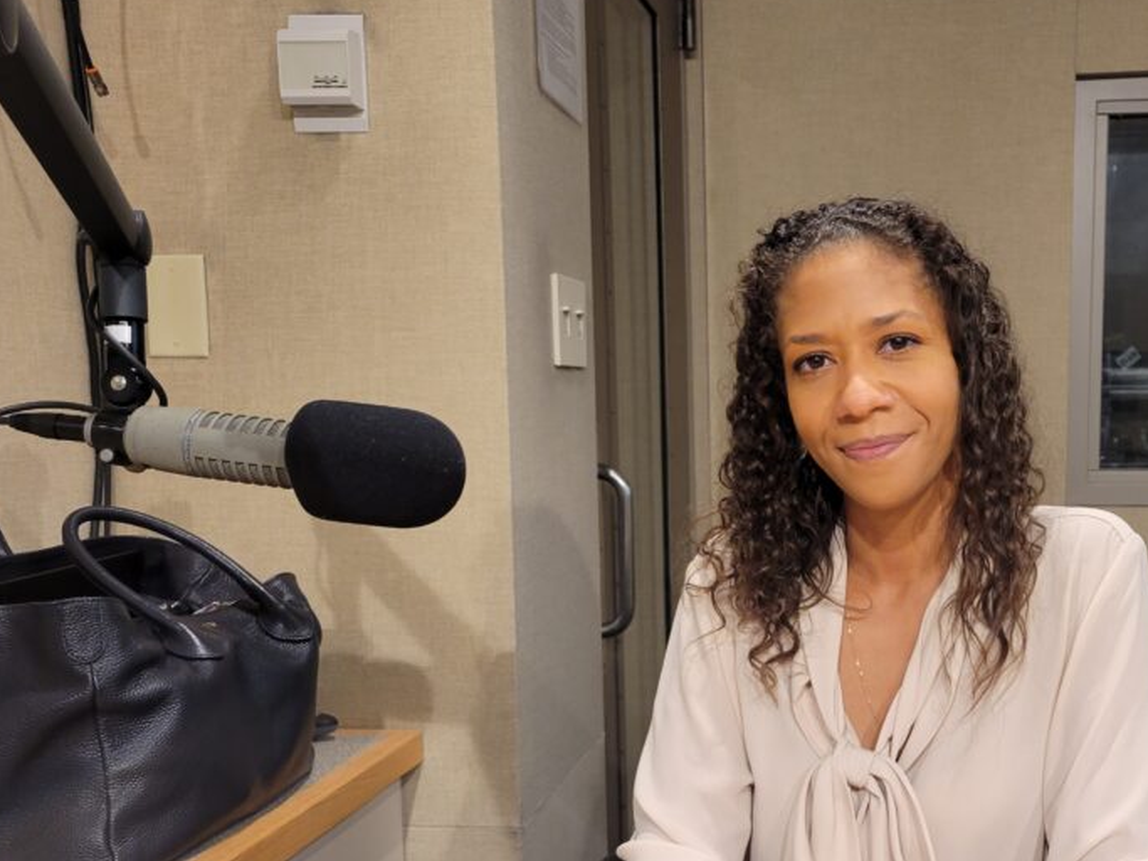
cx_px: 845
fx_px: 1293
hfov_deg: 46.3
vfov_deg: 36.6
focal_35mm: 39
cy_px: 541
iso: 200
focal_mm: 5.4
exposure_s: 1/59
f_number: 1.8
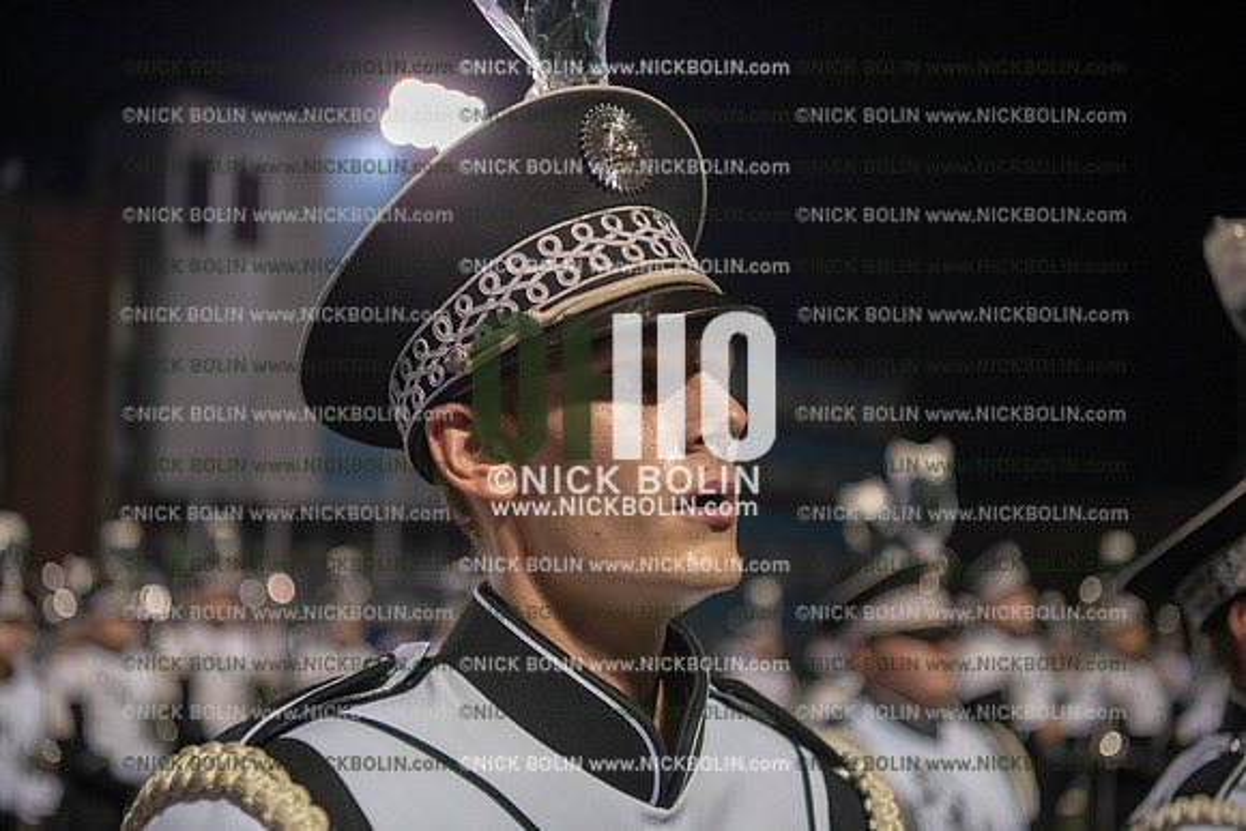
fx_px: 1904
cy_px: 416
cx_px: 623
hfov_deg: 36.2
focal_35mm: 55
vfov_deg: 24.6
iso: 3200
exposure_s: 1/500
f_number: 3.2
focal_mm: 55
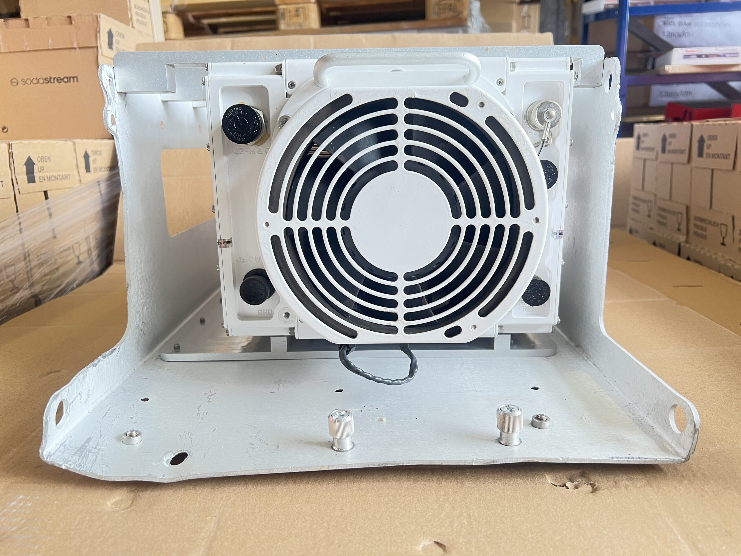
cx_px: 370
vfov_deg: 53.1
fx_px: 557
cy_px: 278
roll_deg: +2.3
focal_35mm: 26
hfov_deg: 67.3
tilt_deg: -13.4
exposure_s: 1/50
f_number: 1.5
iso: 125
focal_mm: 5.7
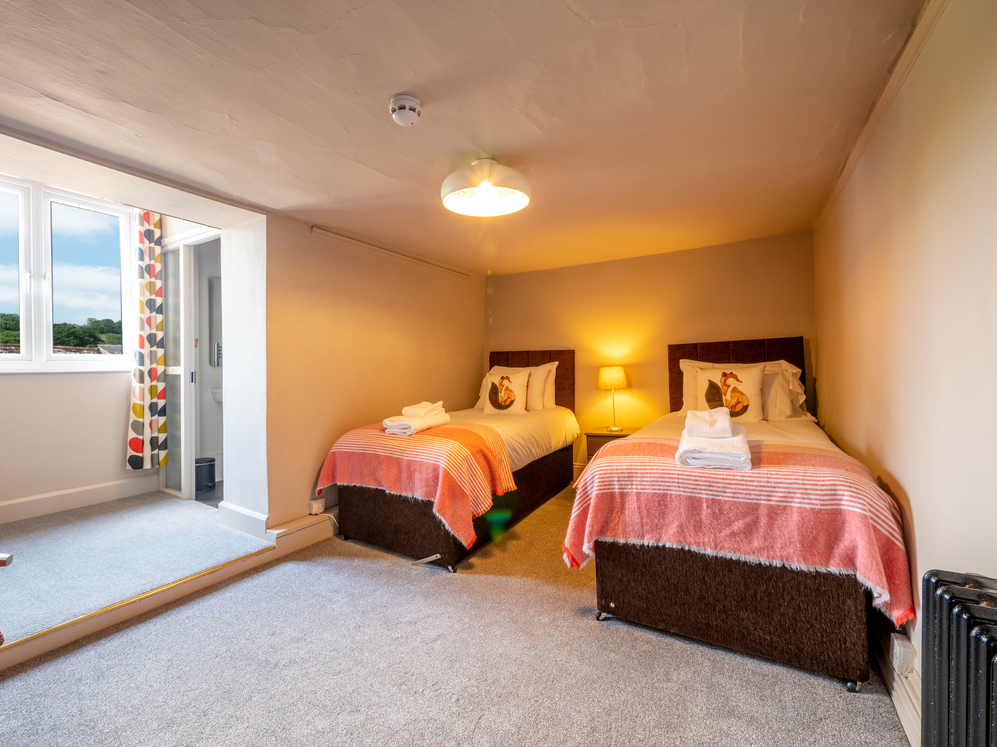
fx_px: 403
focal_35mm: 14
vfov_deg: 85.7
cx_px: 498
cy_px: 374
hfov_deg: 102.1
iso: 200
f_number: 10
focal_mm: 7
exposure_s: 1/125
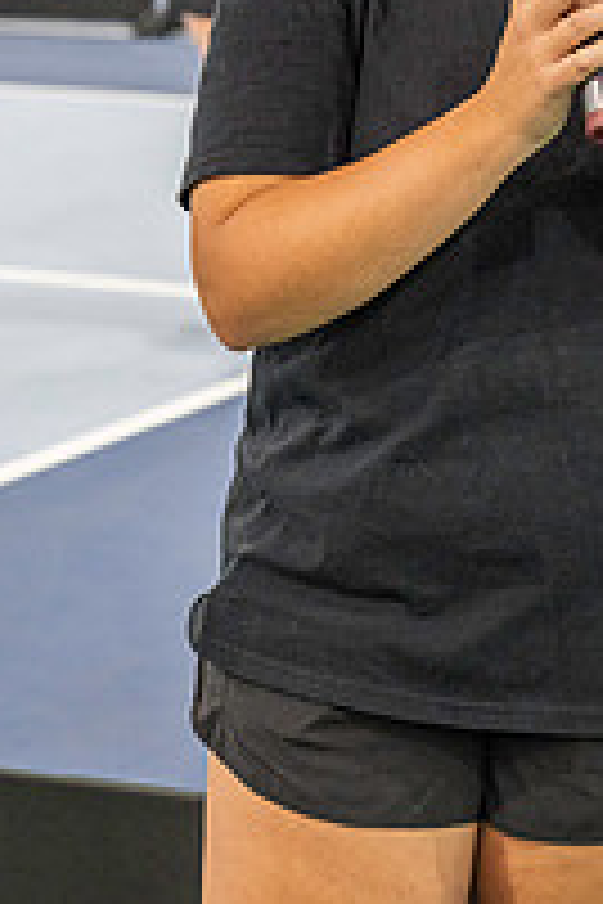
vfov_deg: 13.0
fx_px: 3944
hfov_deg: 8.7
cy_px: 121
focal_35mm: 157
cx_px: 454
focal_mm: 70
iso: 5000
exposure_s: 1/200
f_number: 4.5
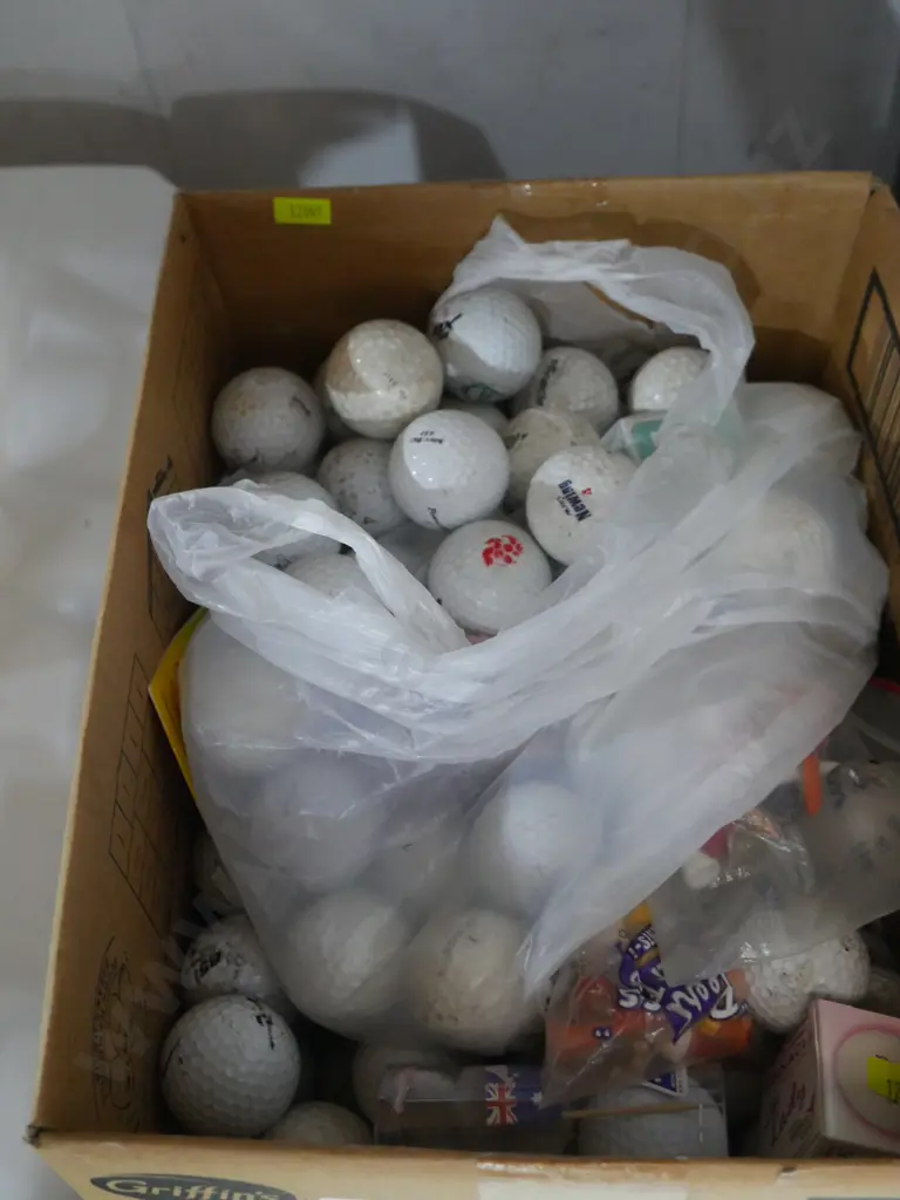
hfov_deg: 32.9
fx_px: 1525
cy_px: 600
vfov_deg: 42.9
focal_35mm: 44
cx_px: 450
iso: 3200
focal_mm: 22
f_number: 4.7
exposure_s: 1/40
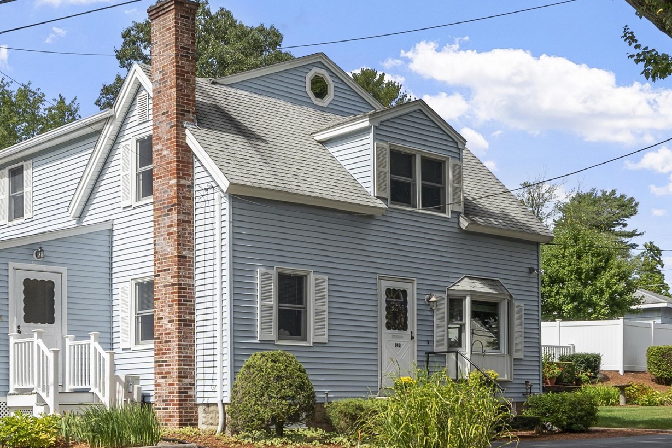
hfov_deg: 36.2
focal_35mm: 55
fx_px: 1026
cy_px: 272
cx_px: 343
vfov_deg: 24.6
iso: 100
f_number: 8
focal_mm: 22
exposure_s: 1/320
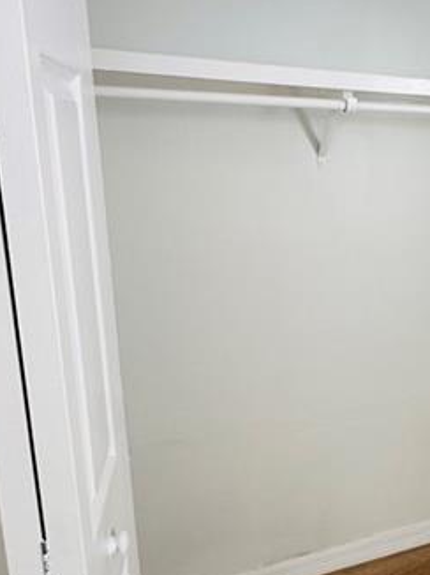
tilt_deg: -9.5
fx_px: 547
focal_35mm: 33
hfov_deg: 38.2
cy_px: 249
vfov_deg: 55.2
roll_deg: -1.8
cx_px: 430
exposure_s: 1/99
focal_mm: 2.22
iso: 100
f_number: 2.2
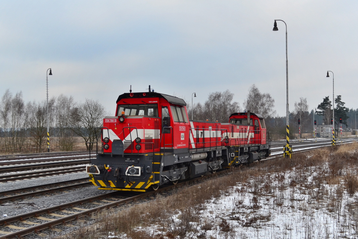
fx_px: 358
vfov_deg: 36.8
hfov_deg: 53.2
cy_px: 120
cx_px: 179
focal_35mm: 36
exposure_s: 1/250
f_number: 5.6
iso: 400
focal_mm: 24
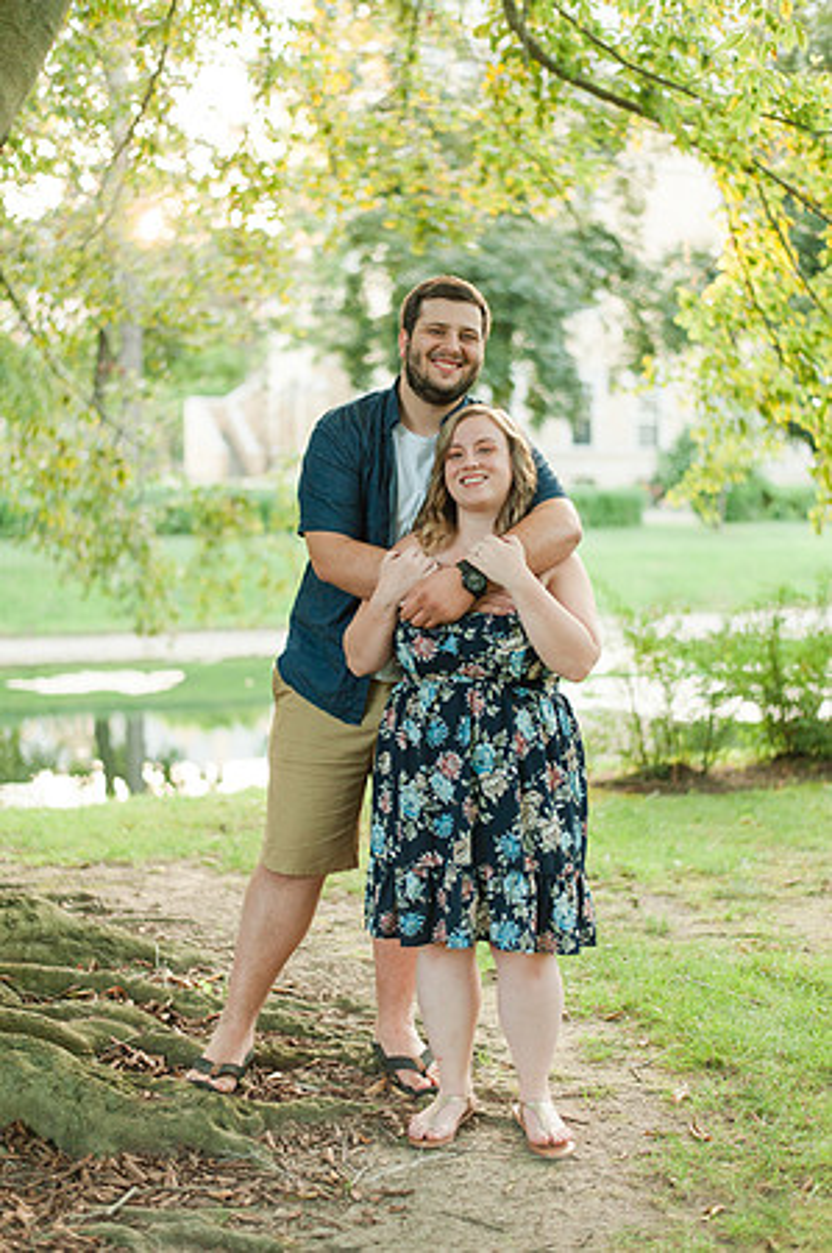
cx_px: 416
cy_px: 626
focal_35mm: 50
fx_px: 1737
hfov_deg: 26.9
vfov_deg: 39.6
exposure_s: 1/640
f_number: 1.8
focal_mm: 50
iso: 640
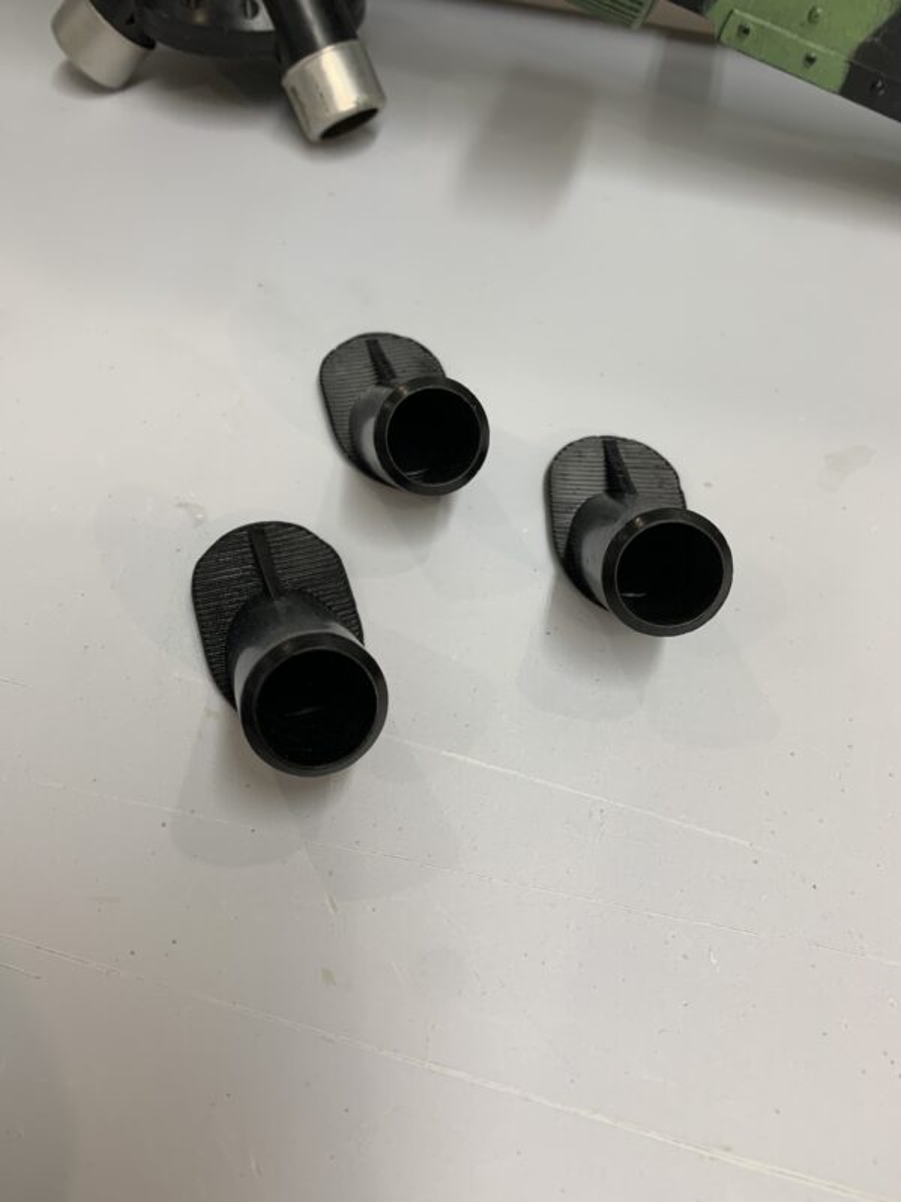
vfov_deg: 67.3
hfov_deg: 53.1
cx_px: 450
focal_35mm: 26
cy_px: 601
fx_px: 902
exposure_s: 1/120
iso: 64
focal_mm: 4.25
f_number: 1.8
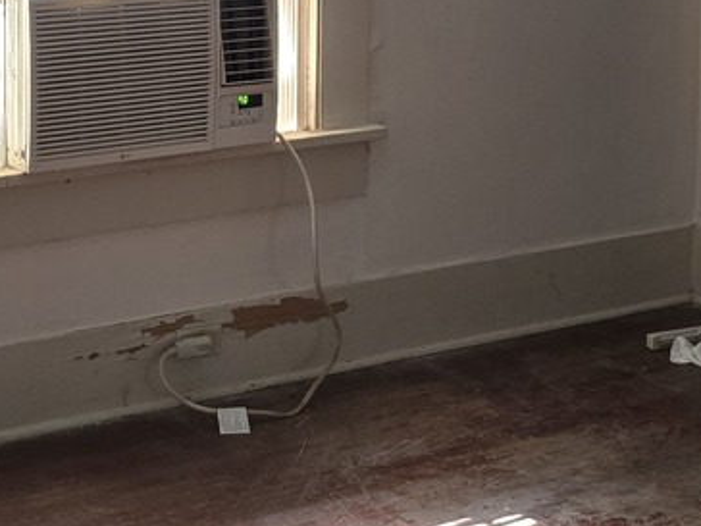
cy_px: -17
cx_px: 360
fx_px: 1843
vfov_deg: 15.9
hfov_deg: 21.5
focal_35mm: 91
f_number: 1.7
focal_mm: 6.3
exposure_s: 1/120
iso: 400
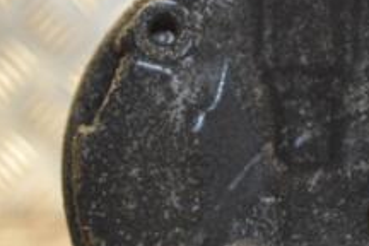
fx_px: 1712
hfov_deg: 12.3
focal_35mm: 167
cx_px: 278
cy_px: 178
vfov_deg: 8.2
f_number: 5.3
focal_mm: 40
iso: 720
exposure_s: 1/60
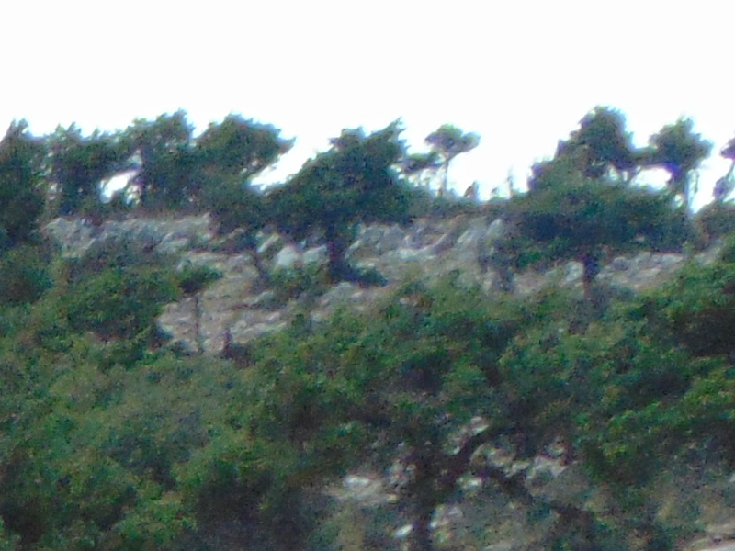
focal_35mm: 161
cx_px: -1085
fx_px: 3419
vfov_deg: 8.2
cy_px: 1492
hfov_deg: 10.4
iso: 200
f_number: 7.7
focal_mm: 4.5
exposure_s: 1/320
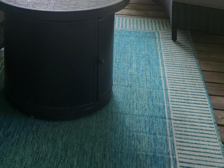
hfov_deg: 26.7
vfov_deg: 18.3
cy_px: -81
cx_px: 57
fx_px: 466
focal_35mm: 72
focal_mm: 5.4
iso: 50
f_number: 1.8
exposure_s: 1/180
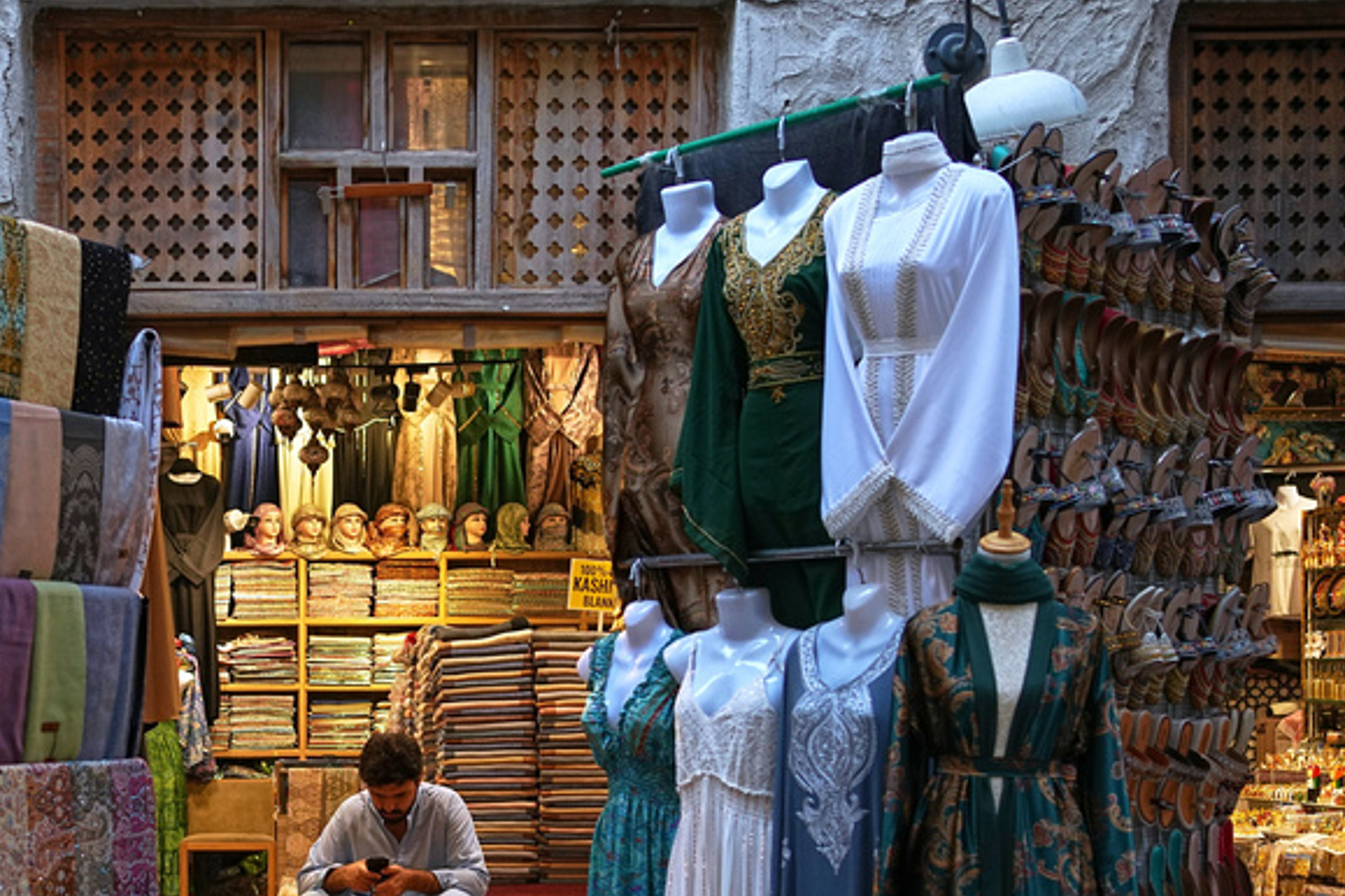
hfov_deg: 31.6
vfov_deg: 21.6
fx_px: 2316
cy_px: 738
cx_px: 286
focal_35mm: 62
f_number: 2.8
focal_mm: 35
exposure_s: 1/400
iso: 500
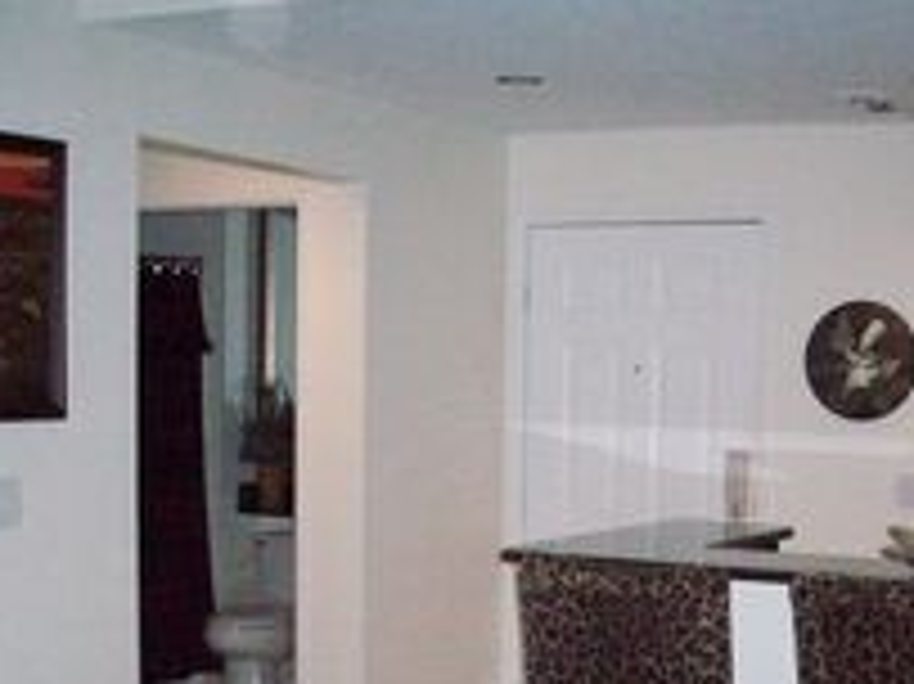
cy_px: 585
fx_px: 1768
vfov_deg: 21.5
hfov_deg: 28.6
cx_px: 671
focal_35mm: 67
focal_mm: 6.2
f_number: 2.8
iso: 800
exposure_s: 1/128
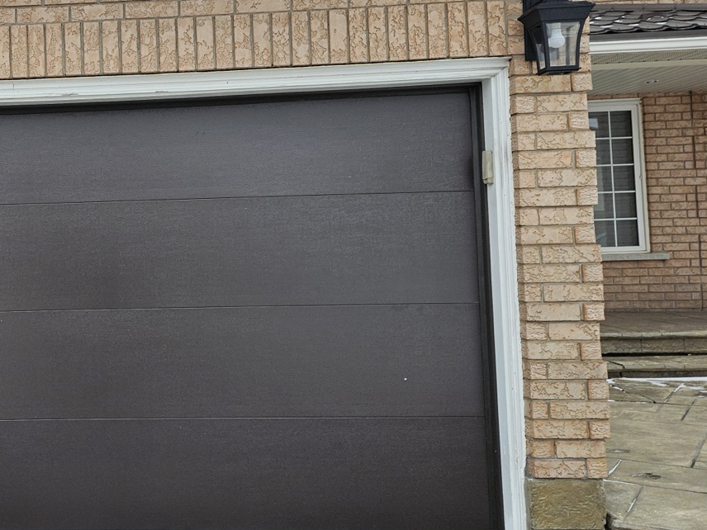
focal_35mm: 43
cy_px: 215
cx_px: 66
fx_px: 878
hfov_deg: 40.4
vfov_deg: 33.5
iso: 25
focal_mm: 5.4
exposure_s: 1/779
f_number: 1.8
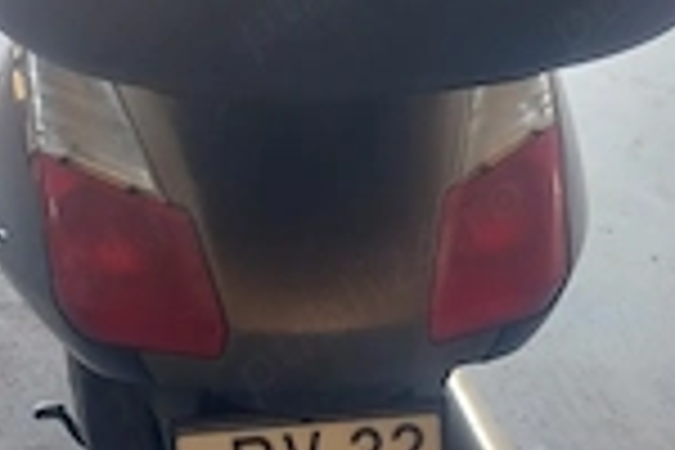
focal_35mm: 72
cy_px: 360
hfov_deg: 27.9
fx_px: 1350
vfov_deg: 18.7
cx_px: 220
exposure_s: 1/60
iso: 100
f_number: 1.8
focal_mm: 4
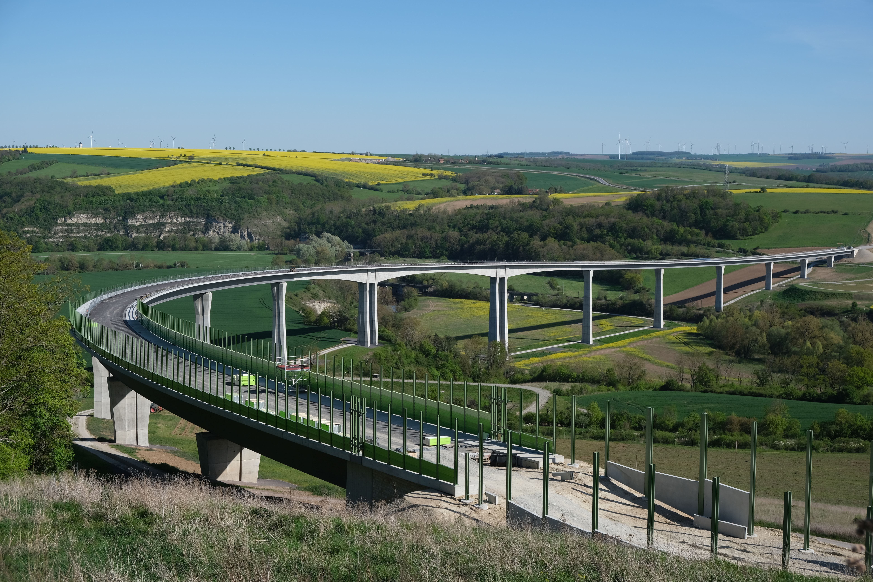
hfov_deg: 43.6
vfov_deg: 29.9
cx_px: 436
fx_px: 1091
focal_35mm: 45
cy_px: 291
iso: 160
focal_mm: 30.2
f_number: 5.6
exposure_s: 1/800
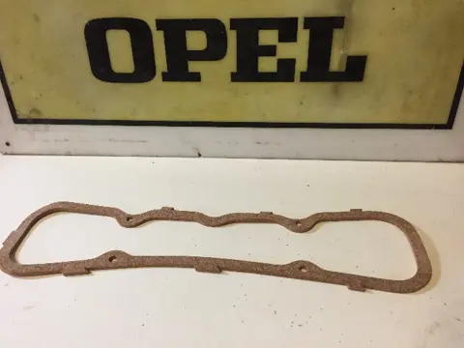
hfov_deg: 61.7
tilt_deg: -36.9
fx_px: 389
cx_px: 232
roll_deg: +0.4
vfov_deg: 48.2
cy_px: 174
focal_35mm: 29
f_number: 2.2
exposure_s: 1/33
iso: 250
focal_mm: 4.15
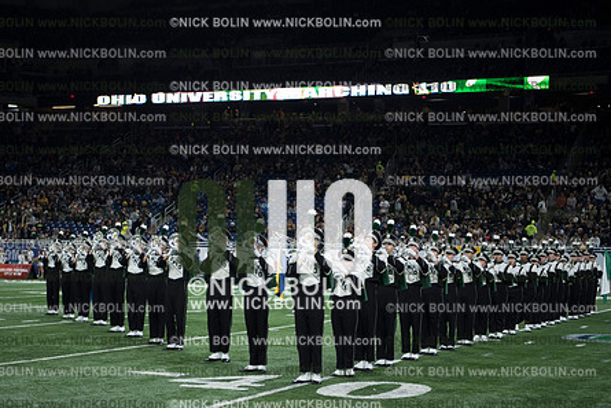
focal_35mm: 73
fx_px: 1239
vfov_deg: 18.7
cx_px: 275
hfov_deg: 27.7
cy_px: 245
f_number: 2.8
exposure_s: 1/1250
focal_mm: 56
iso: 1250
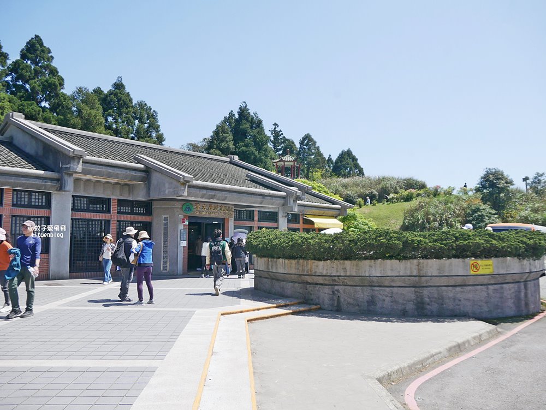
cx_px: 273
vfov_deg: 49.8
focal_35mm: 28
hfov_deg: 63.4
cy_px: 205
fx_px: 442
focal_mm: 14
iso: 200
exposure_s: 1/1000
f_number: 5
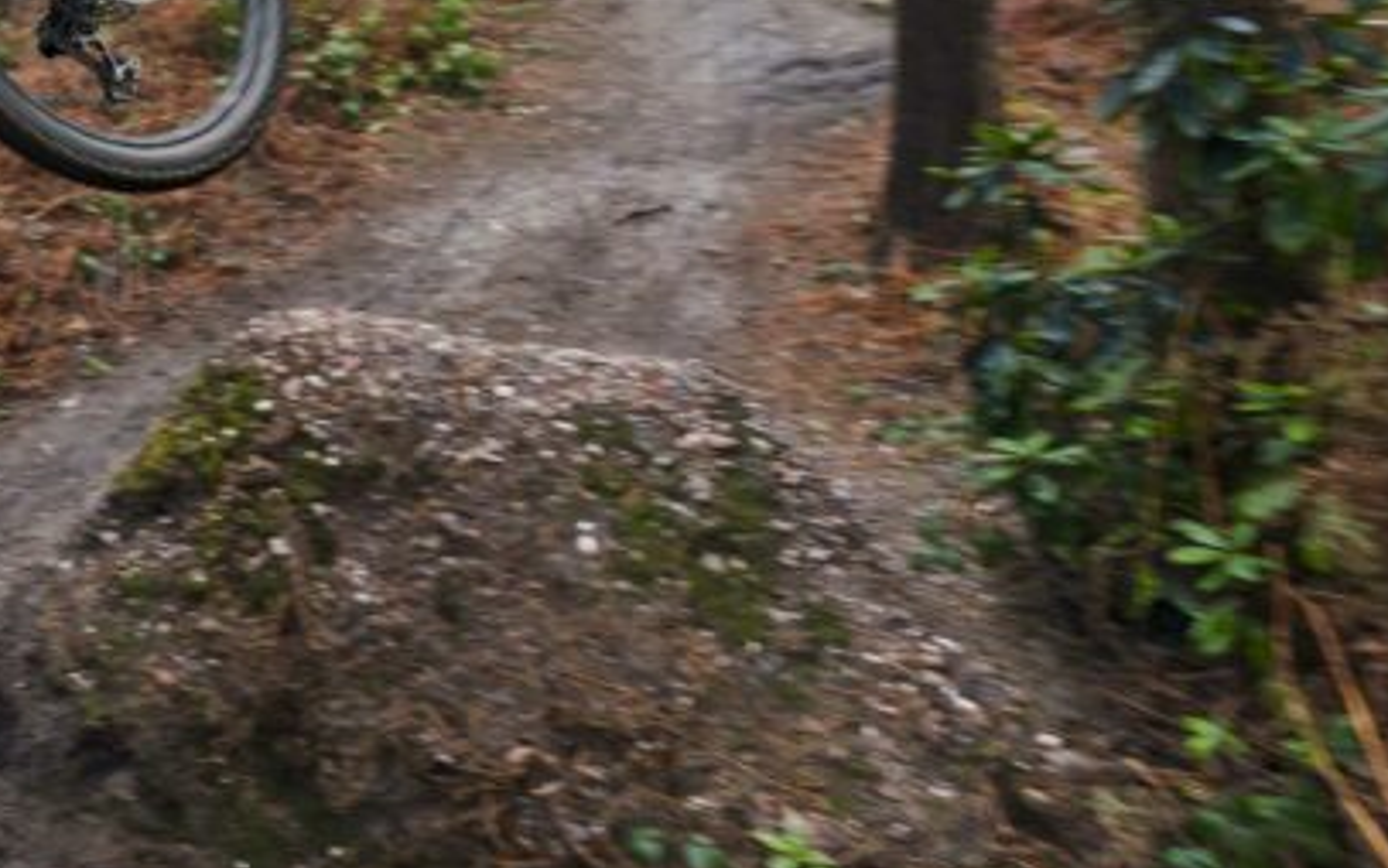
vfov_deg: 31.8
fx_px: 1362
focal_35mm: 36
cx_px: -79
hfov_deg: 43.8
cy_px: -60
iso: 2000
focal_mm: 14
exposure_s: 1/250
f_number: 4
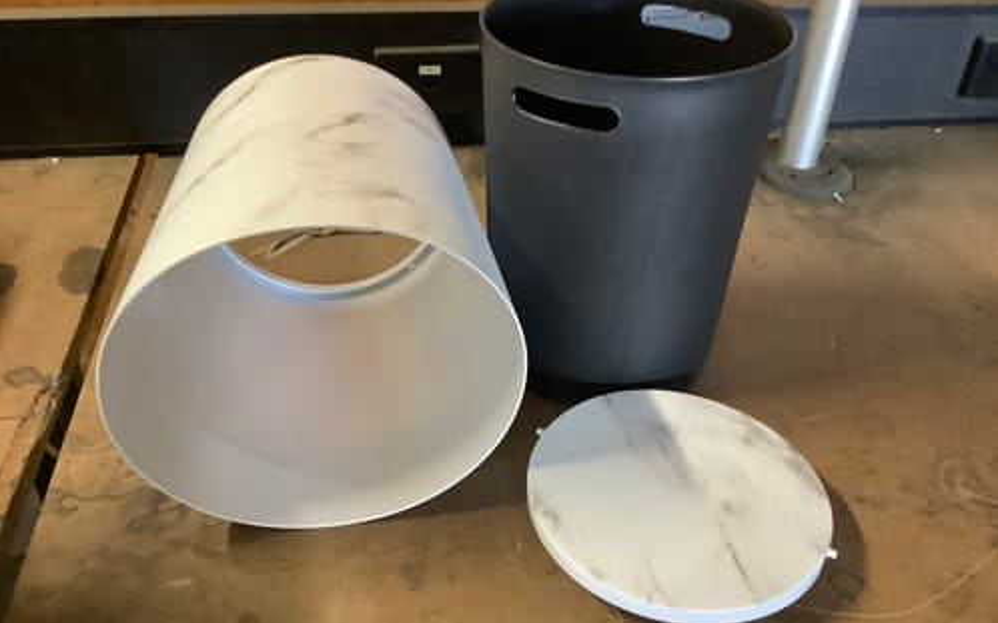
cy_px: 309
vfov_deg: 38.3
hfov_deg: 58.2
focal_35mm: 33
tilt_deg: -34.7
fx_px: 897
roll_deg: -0.2
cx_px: 499
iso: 400
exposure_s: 1/25
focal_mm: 3.3
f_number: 2.4
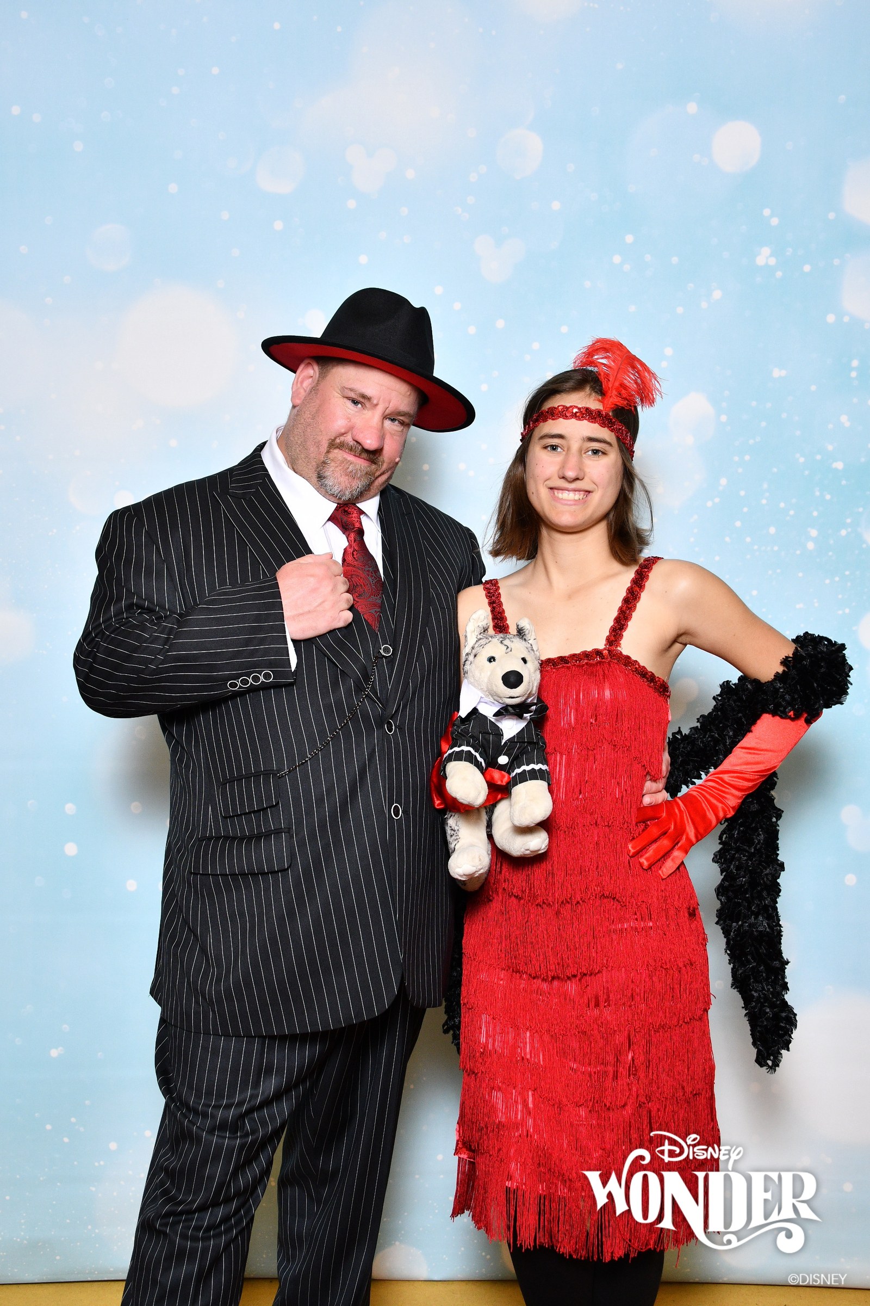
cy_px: 653
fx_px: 1849
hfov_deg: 26.5
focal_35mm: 51
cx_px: 435
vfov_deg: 38.9
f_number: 5.6
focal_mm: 34
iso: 640
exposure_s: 1/125
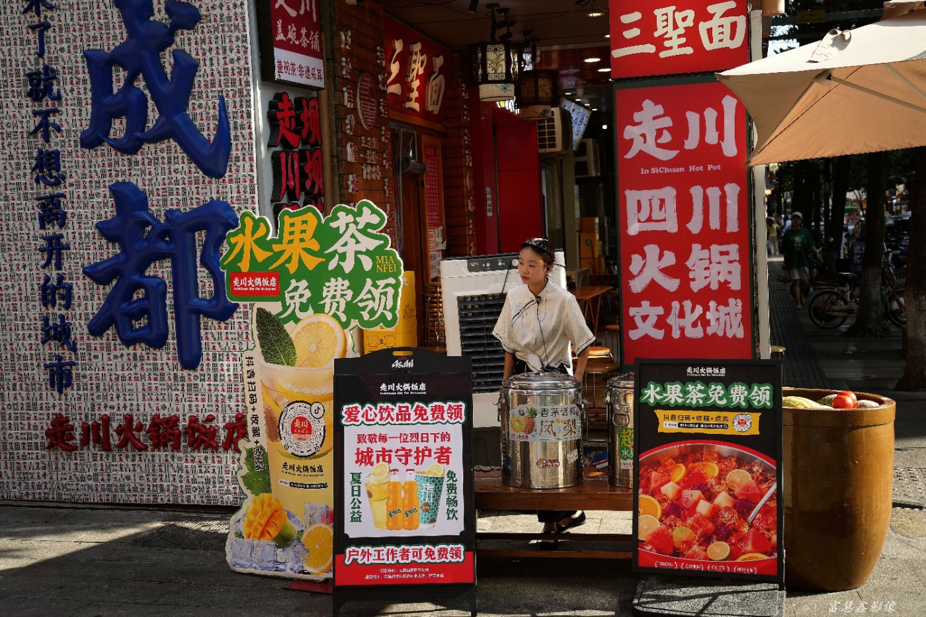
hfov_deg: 44.5
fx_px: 1132
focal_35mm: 44
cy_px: 308
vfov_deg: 30.5
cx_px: 463
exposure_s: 1/160
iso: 100
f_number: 4
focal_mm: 44
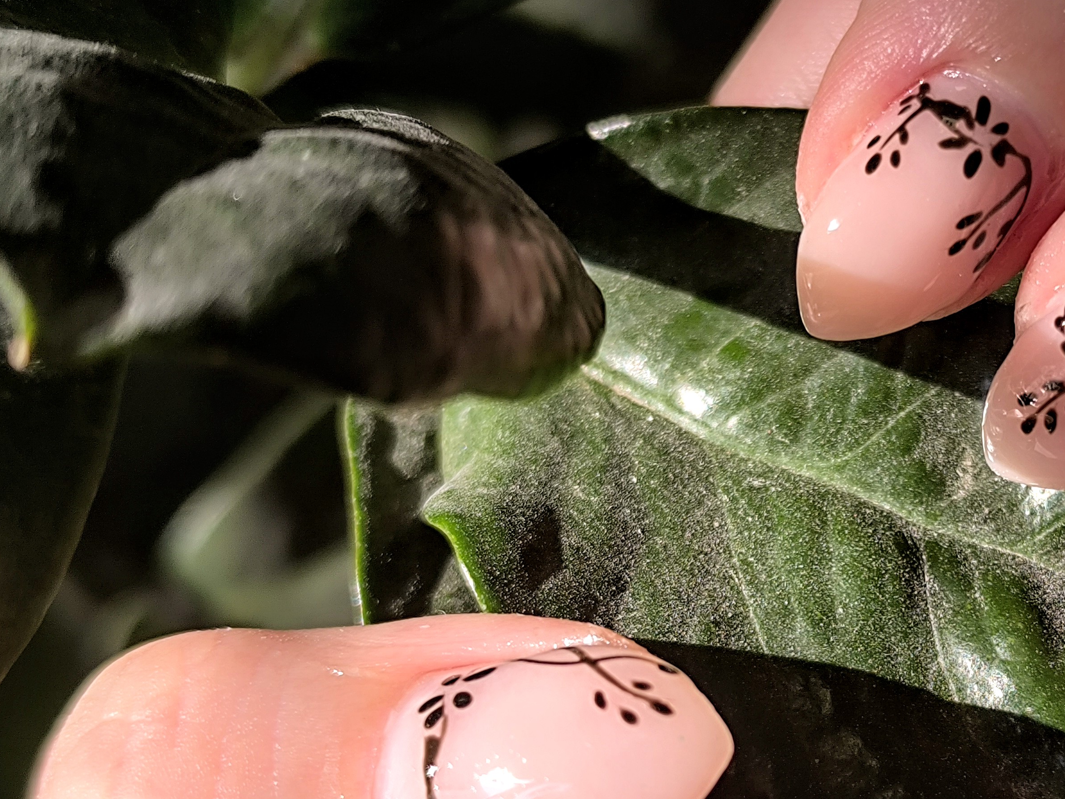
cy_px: 563
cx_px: 892
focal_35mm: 79
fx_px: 2431
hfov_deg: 24.2
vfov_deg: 18.6
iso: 50
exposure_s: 1/328
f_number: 1.65
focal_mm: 6.14
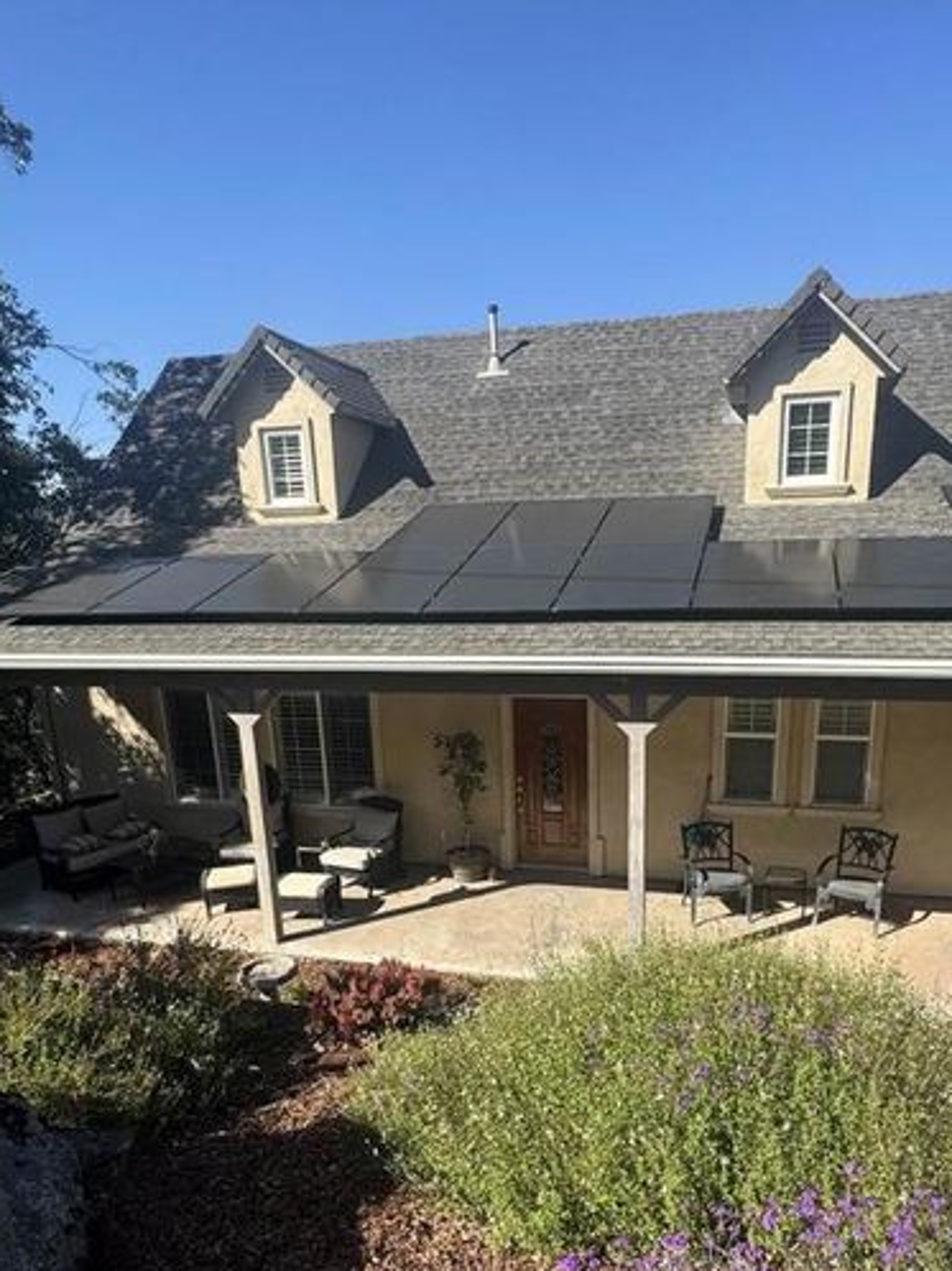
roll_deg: +1.9
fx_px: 881
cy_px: 815
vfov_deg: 70.1
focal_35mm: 24
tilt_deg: -15.4
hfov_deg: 56.5
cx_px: 546
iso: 50
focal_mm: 2.22
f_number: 2.2
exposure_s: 1/1143
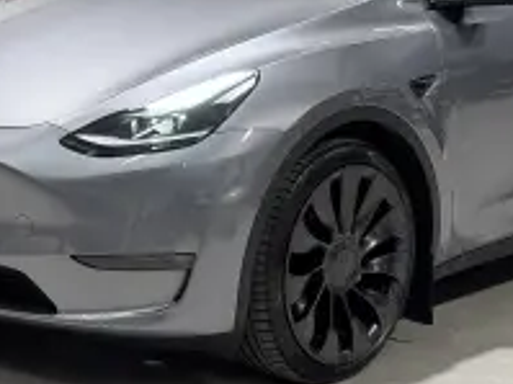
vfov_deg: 16.9
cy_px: 106
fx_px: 1289
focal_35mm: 87
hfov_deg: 22.3
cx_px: 129
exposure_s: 1/50
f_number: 1.78
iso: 64
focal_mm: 6.76
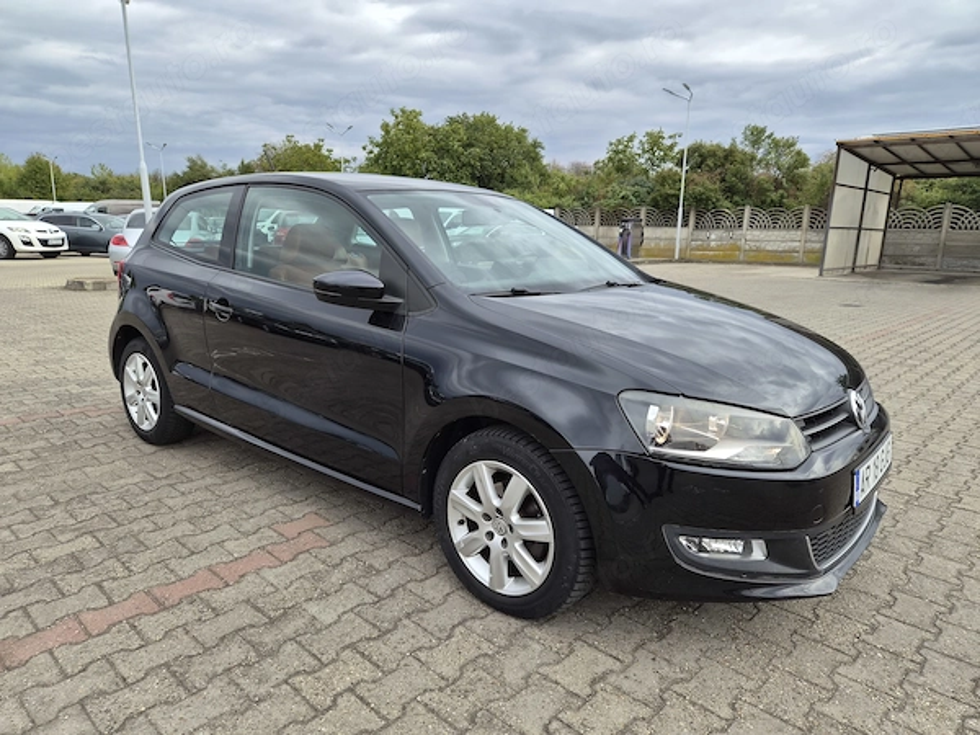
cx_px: 490
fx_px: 651
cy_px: 368
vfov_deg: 58.9
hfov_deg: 73.9
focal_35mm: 23
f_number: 1.8
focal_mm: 5.4
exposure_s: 1/586
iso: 50
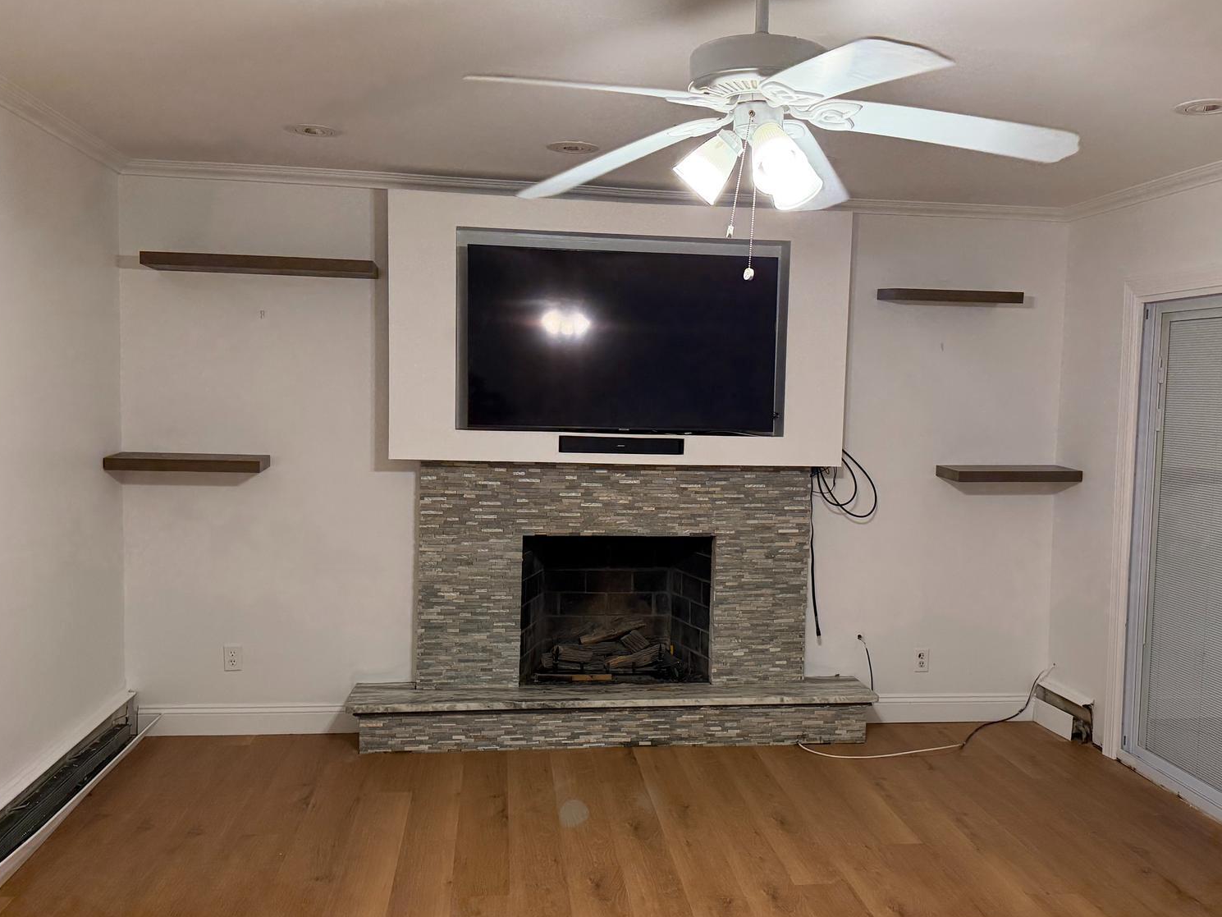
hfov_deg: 55.3
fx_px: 1165
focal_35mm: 33
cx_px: 670
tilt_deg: -4.7
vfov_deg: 42.9
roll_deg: -1.4
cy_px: 478
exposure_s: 1/60
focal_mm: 6.76
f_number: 1.78
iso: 250
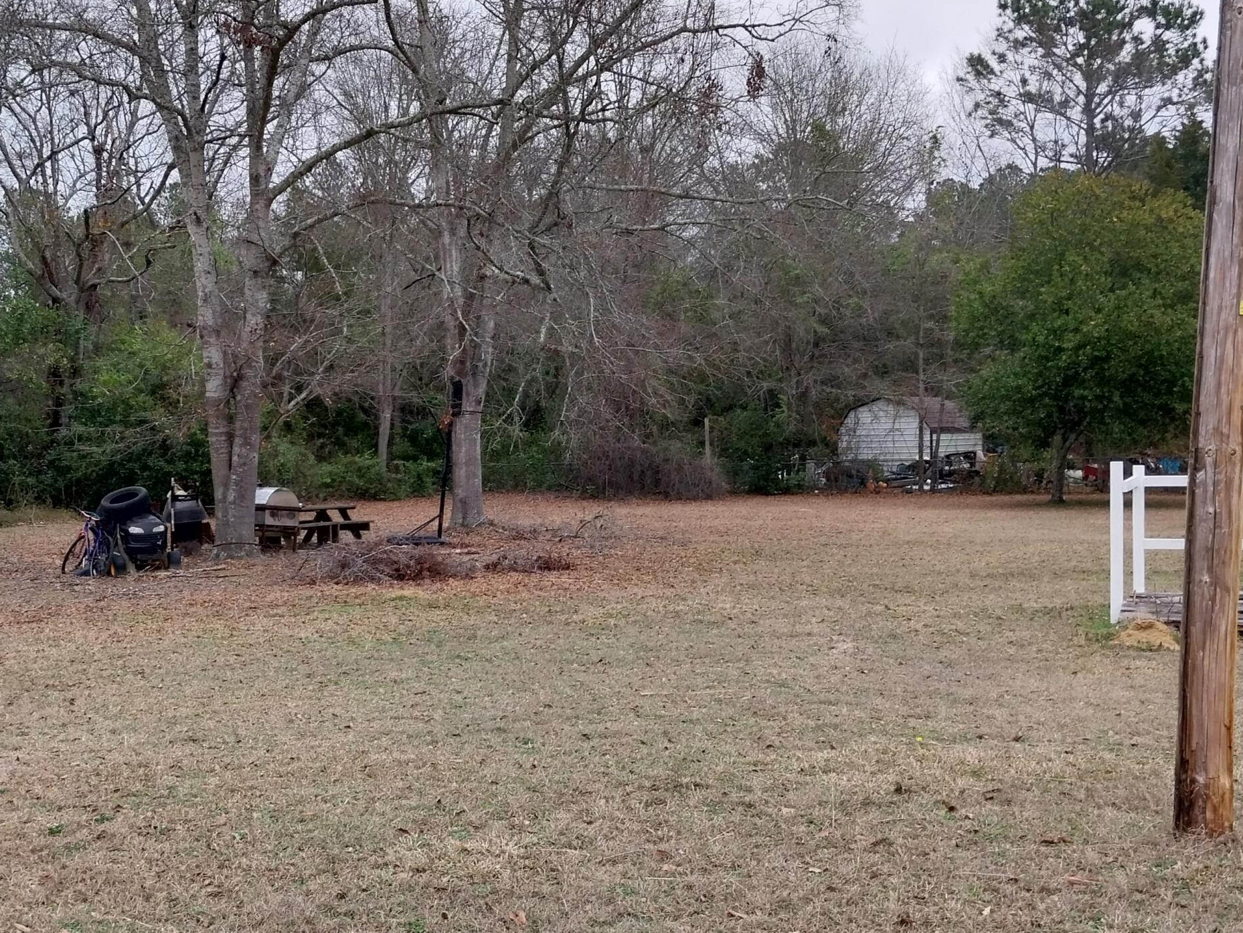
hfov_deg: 44.5
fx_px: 1508
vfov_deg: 34.4
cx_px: 473
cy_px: 468
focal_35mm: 42
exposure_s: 1/170
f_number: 1.8
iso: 20
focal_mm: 4
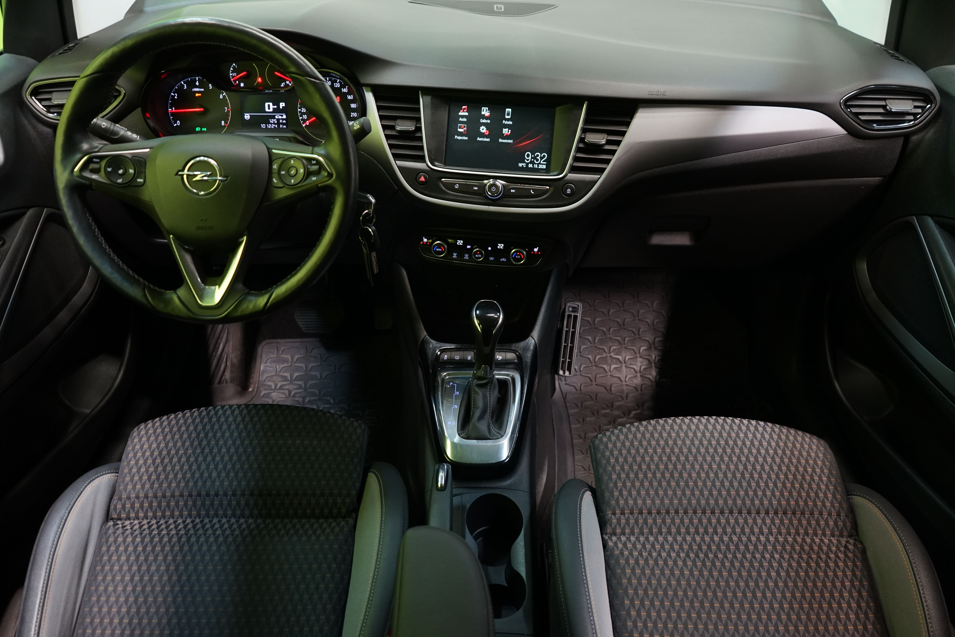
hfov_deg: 65.5
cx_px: 478
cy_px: 318
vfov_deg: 46.4
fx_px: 743
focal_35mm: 28
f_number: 3.5
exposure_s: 1/30
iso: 1000
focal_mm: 28
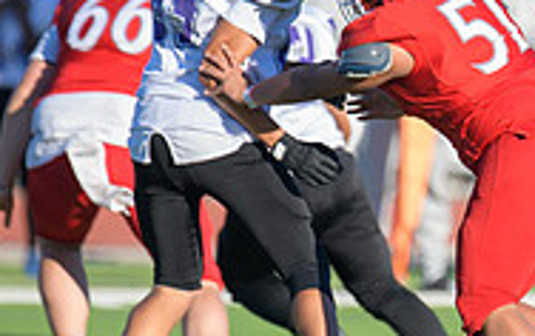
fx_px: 12379
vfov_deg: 1.6
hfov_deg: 2.5
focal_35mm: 848
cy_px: 147
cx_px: 498
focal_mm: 270
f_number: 2.8
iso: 400
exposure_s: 1/4000
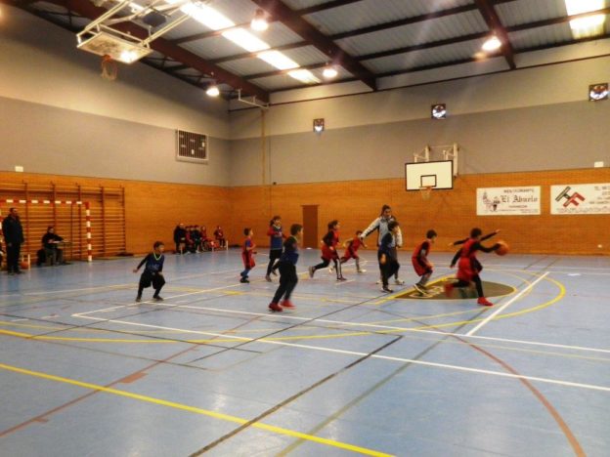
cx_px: 305
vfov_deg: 48.2
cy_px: 228
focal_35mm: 29
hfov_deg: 61.7
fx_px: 511
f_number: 3.7
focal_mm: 5.2
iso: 400
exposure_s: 1/50
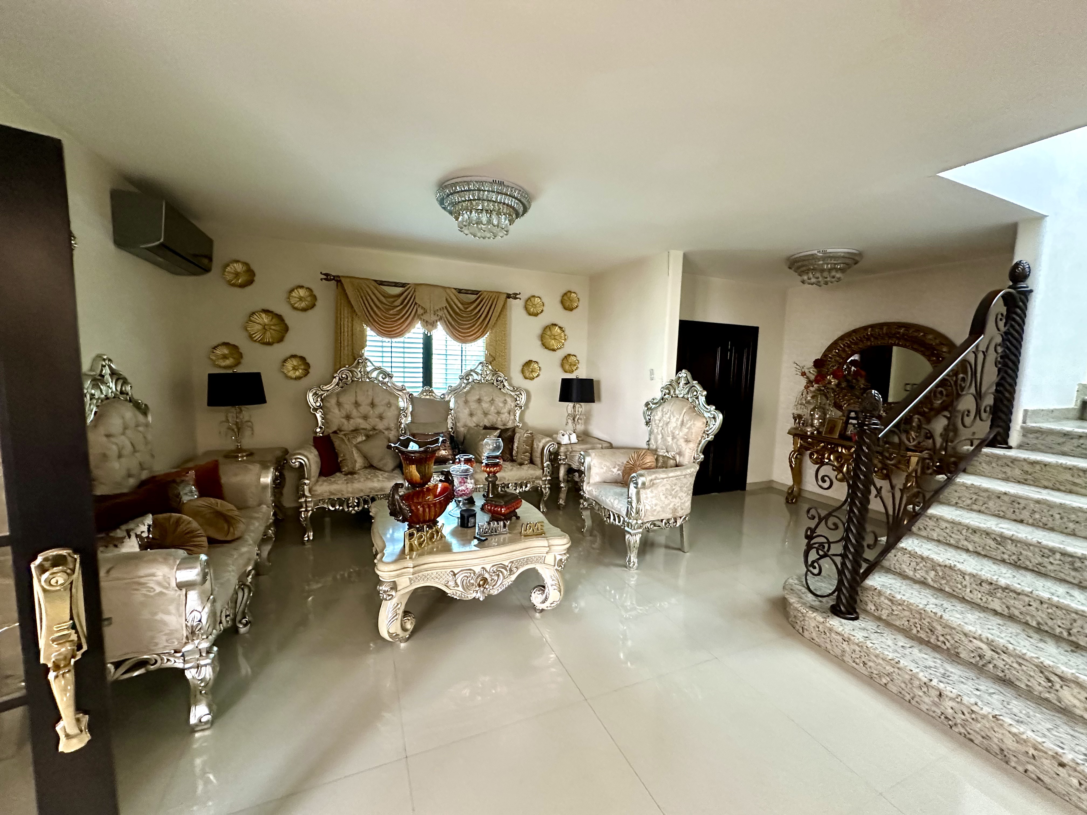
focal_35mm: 14
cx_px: 544
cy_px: 408
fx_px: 440
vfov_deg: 85.7
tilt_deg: -6.0
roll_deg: -2.0
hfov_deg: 102.1
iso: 800
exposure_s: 1/60
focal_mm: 2.22
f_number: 2.2
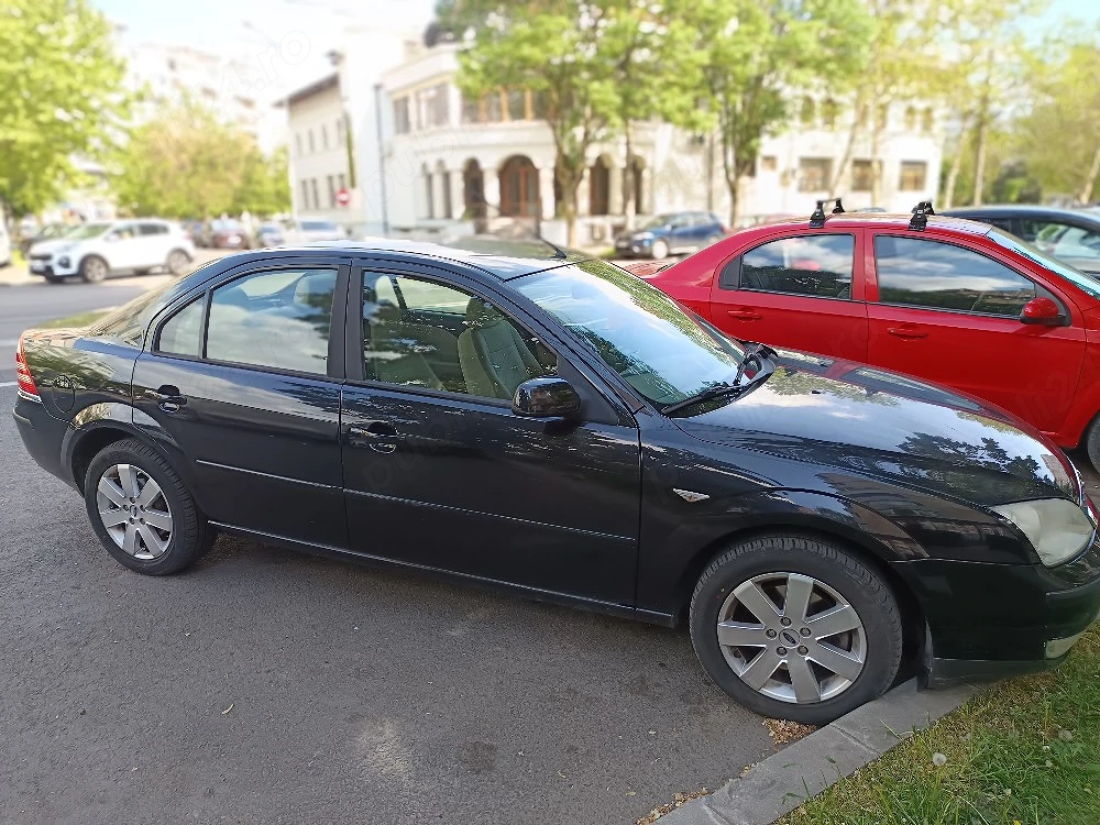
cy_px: 412
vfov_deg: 56.8
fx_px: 763
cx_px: 550
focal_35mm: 24
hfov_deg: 71.6
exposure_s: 1/101
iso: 94
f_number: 1.7
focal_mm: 5.31
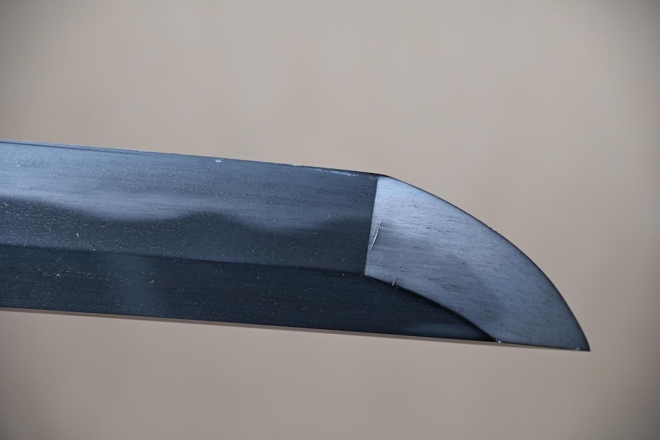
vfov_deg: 10.5
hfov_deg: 15.7
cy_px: 220
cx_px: 330
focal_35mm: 130
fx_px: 2392
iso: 110
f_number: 5.6
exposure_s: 1
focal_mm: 87
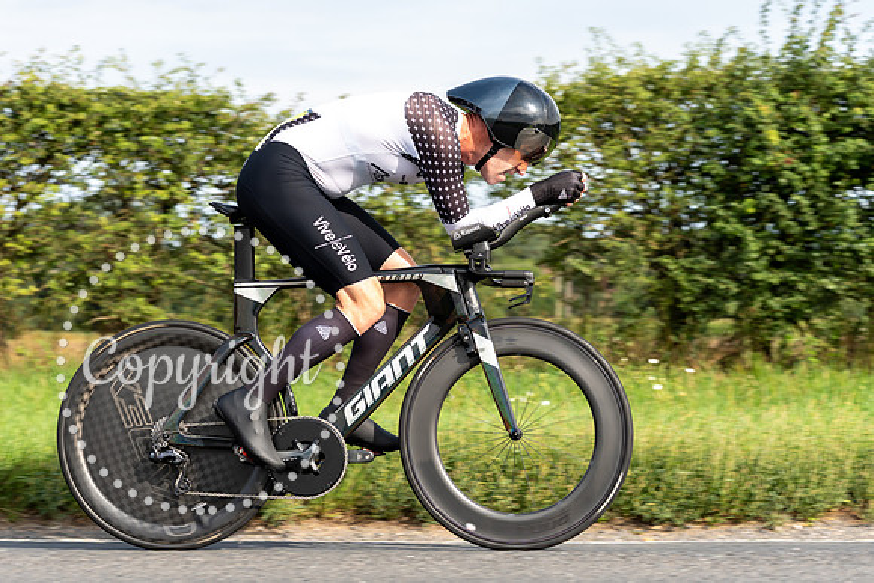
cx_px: 374
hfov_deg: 20.9
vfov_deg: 14.0
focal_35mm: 98
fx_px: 2368
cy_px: 248
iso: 125
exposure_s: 1/640
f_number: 4
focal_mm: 68
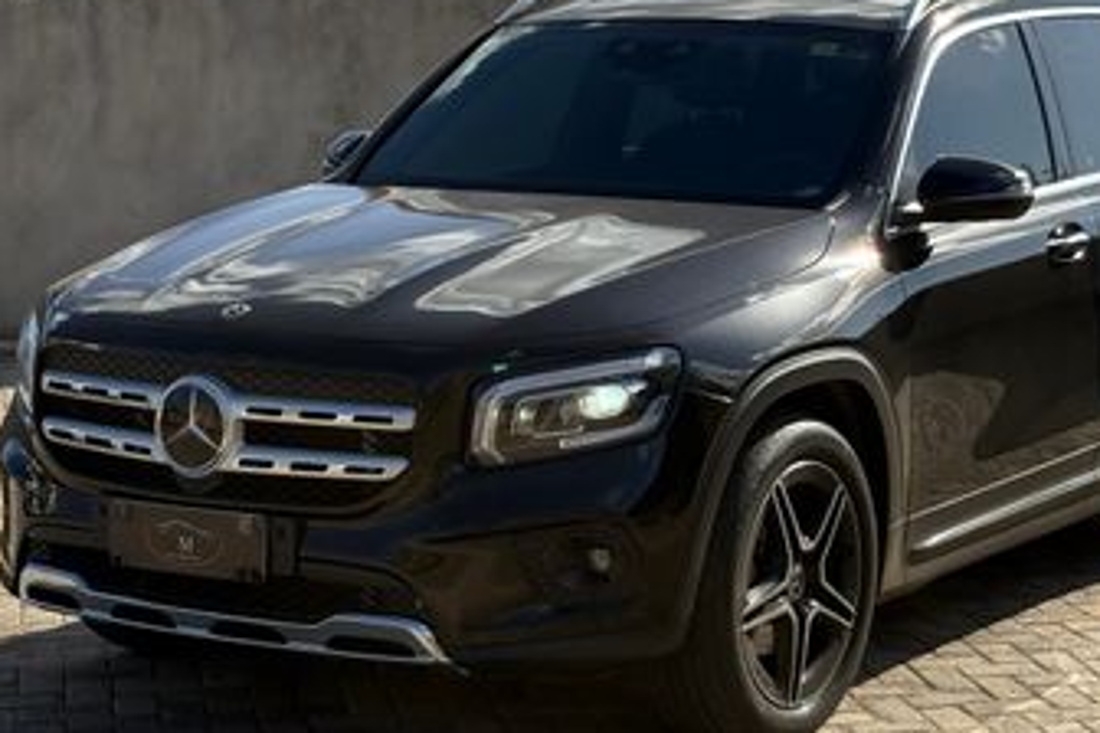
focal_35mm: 70
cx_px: 658
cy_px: 324
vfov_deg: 19.4
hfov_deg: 28.8
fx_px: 2139
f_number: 1.78
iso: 100
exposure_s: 1/4098
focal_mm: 6.76
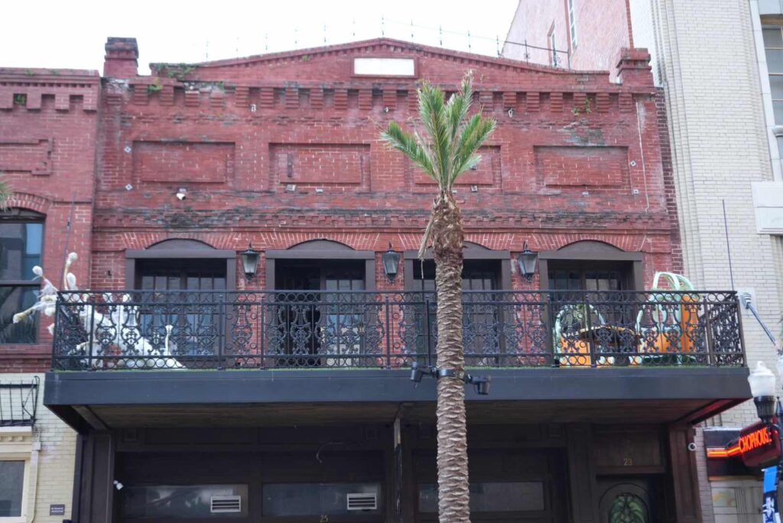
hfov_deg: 41.1
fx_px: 1045
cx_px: 392
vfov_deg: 28.1
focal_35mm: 48
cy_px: 262
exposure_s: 1/160
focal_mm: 48
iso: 640
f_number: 4.5
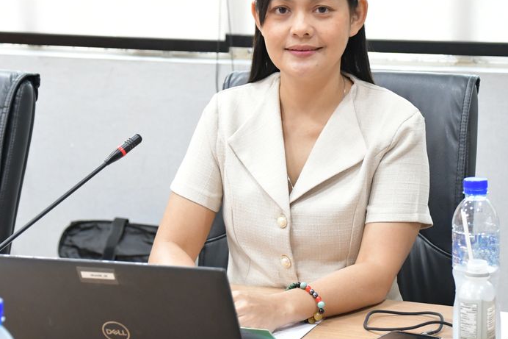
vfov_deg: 12.3
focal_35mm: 111
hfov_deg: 18.4
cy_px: 152
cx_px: 292
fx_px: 1566
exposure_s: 1/125
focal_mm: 50
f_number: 4.8
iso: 3200
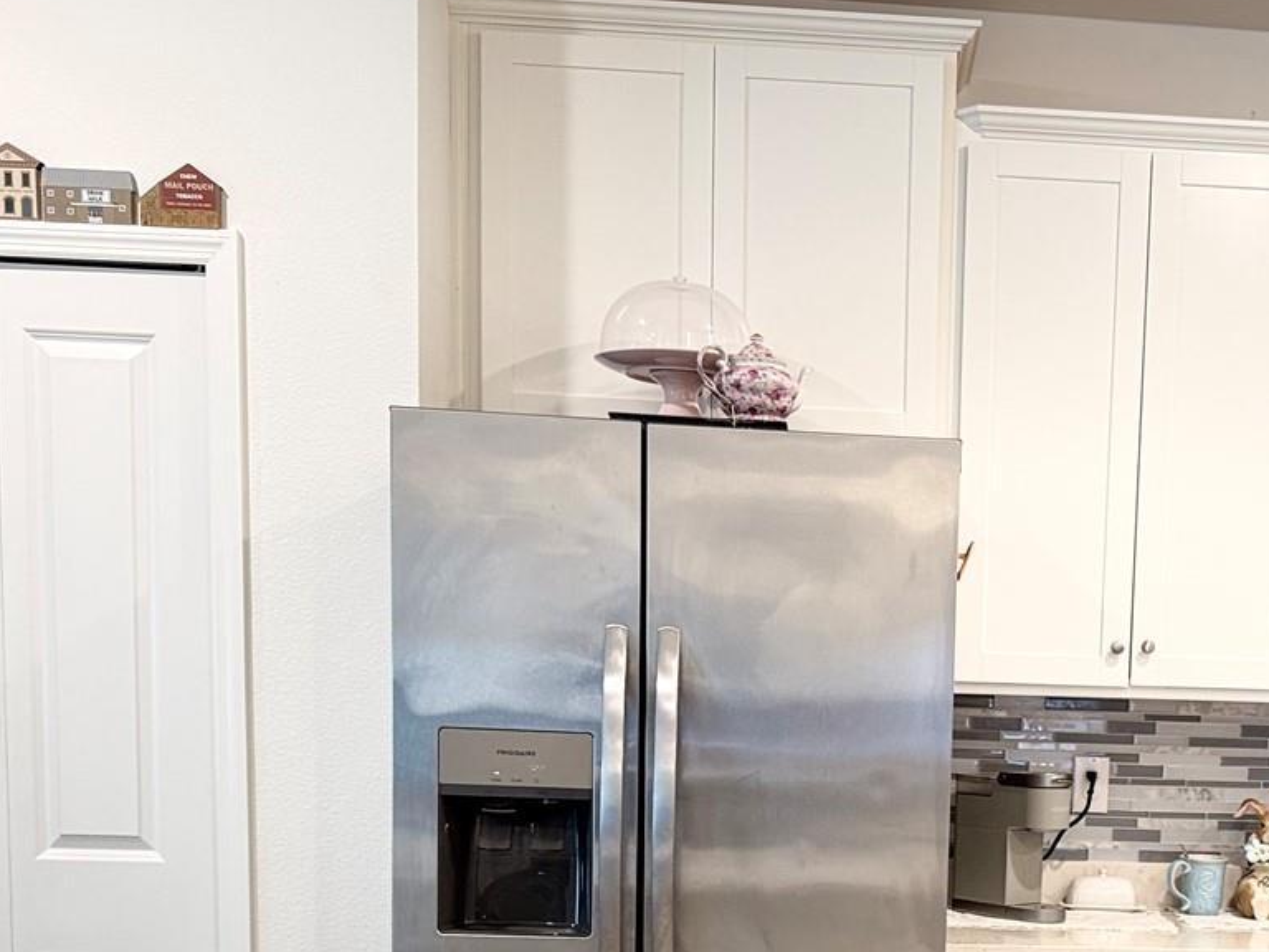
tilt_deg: -6.7
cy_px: 888
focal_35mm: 50
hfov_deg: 36.9
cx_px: 1015
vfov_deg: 27.8
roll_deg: -1.9
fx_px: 1833
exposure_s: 1/60
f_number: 1.78
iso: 250
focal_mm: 6.76
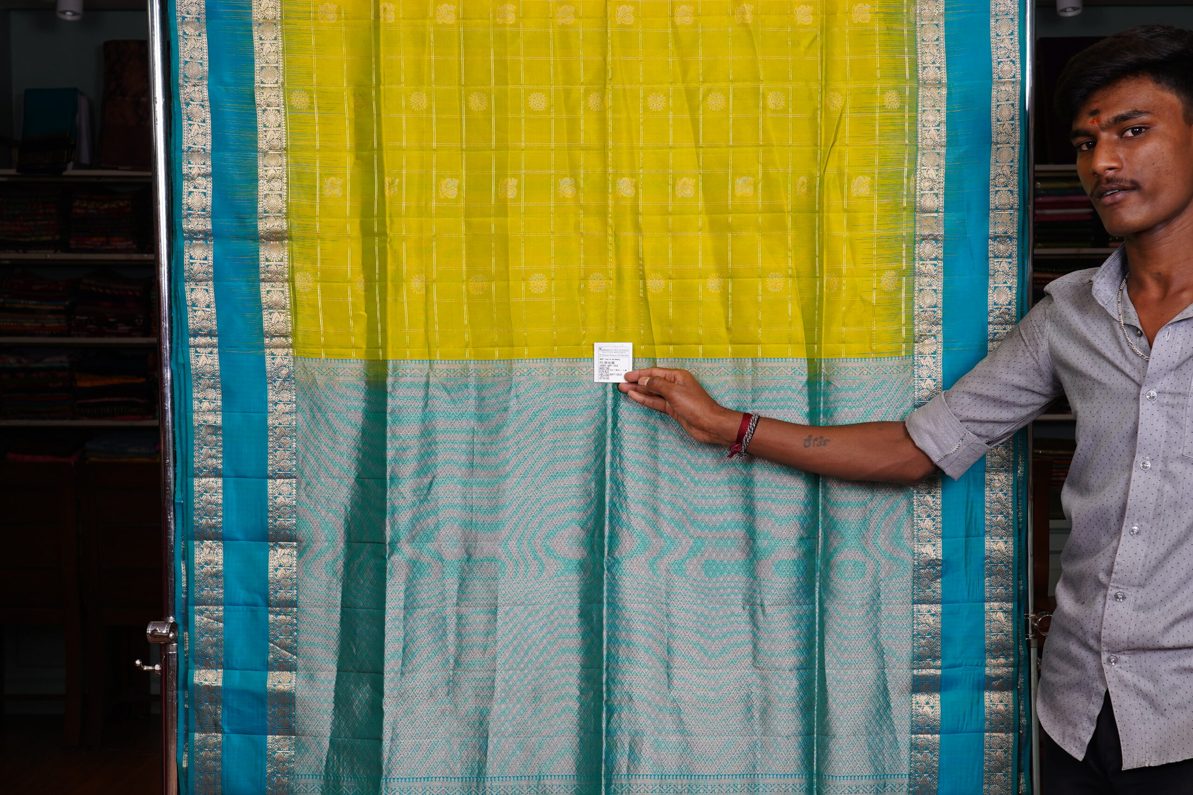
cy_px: 398
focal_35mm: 58
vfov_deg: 23.4
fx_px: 1922
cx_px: 596
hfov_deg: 34.5
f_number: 9
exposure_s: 1/125
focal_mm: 39
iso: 125
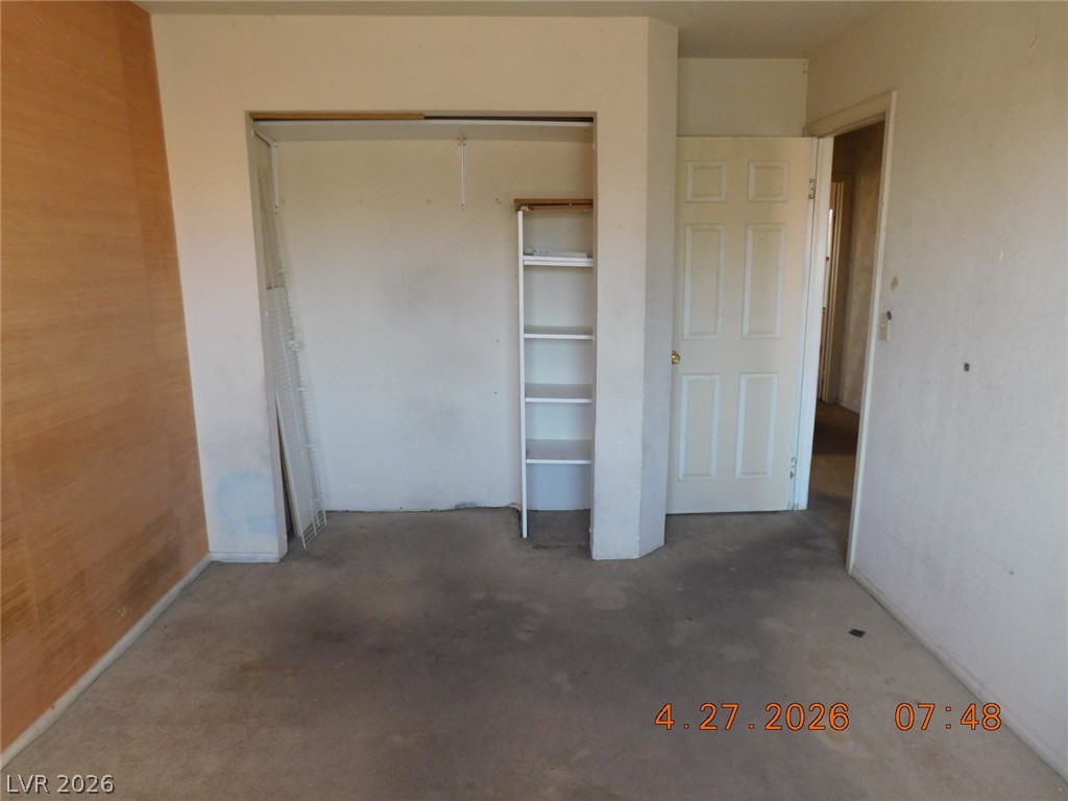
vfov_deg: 58.9
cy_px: 400
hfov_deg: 73.9
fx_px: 710
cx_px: 534
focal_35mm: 23
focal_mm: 4
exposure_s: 1/30
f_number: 3
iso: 125
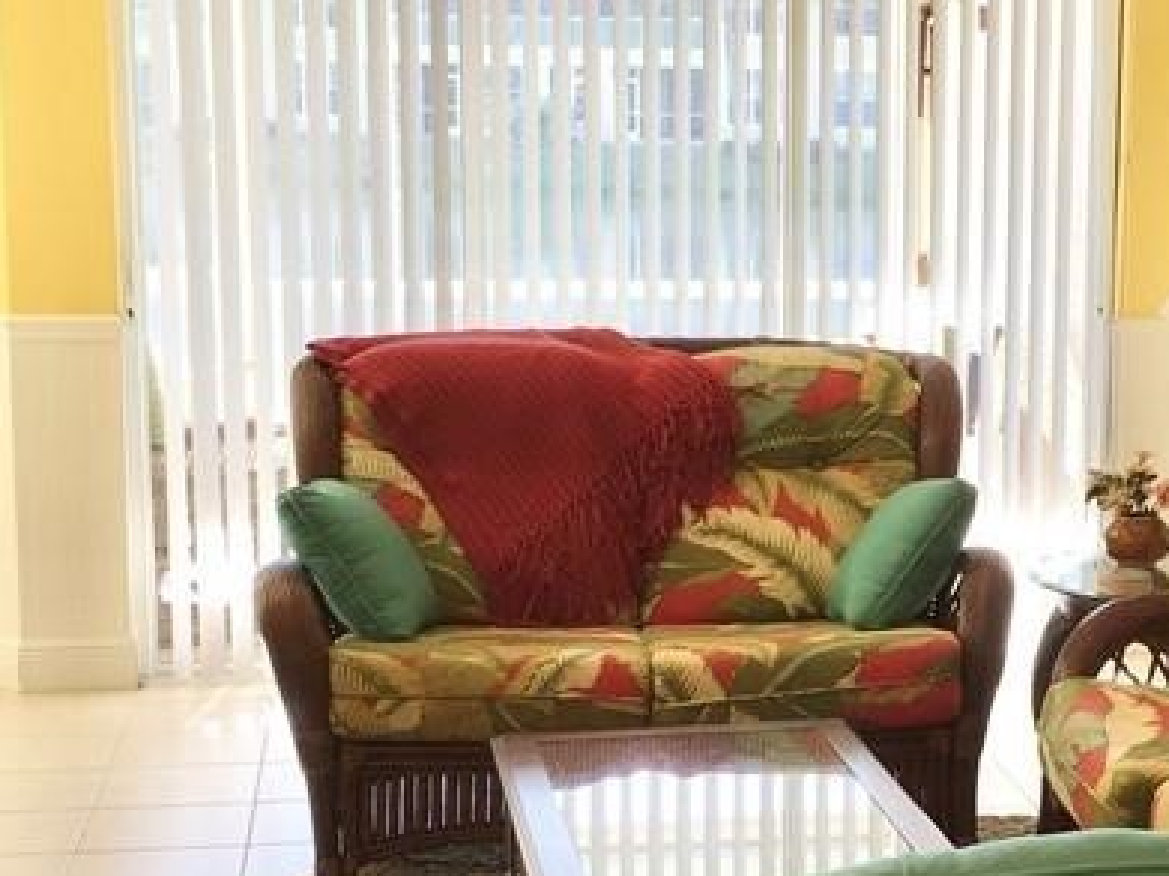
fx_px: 2566
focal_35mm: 76
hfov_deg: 25.1
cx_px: 999
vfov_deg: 19.4
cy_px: 523
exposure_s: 1/50
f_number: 2.2
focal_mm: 4.15
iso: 32
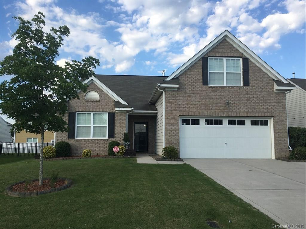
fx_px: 256
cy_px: 114
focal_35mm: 29
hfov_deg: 61.7
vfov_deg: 48.2
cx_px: 153
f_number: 2.2
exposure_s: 1/818
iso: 25
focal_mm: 4.15
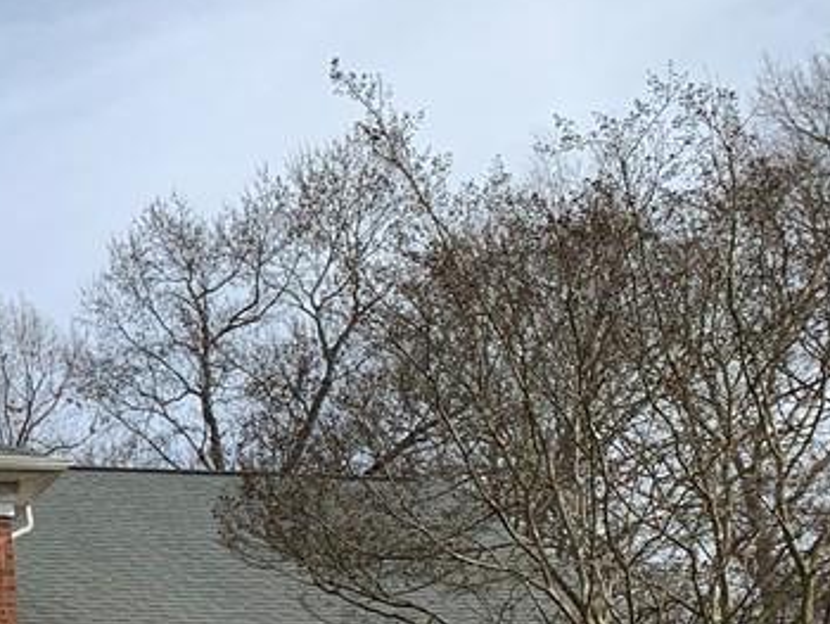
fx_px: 1824
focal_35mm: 76
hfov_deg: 21.9
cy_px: 629
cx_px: -363
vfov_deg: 18.9
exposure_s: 1/2033
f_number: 1.8
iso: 25
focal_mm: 4.25
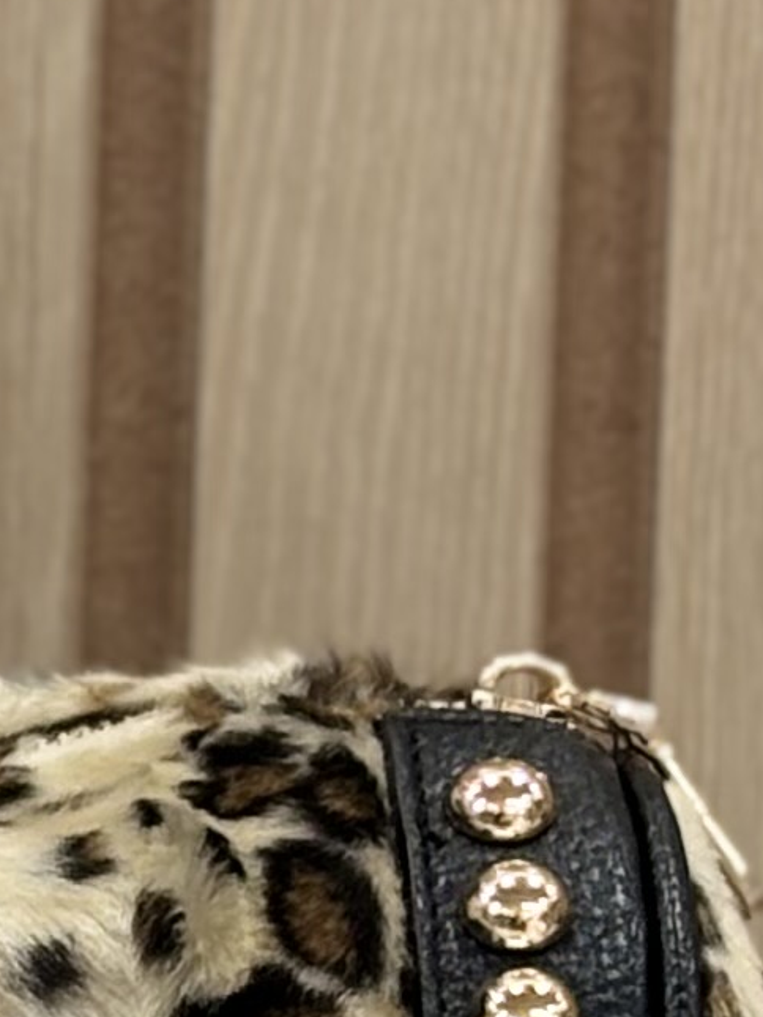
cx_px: -1004
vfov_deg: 6.1
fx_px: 9548
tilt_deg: -2.6
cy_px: 1187
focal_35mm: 325
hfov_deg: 4.5
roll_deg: -1.6
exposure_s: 1/60
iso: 40
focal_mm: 5.96
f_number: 1.6
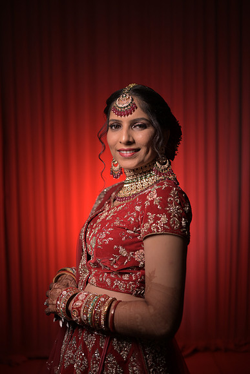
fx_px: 364
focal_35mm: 35
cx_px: 125
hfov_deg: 37.9
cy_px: 187
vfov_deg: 54.4
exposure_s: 1/250
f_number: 1.8
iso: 160
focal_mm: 35
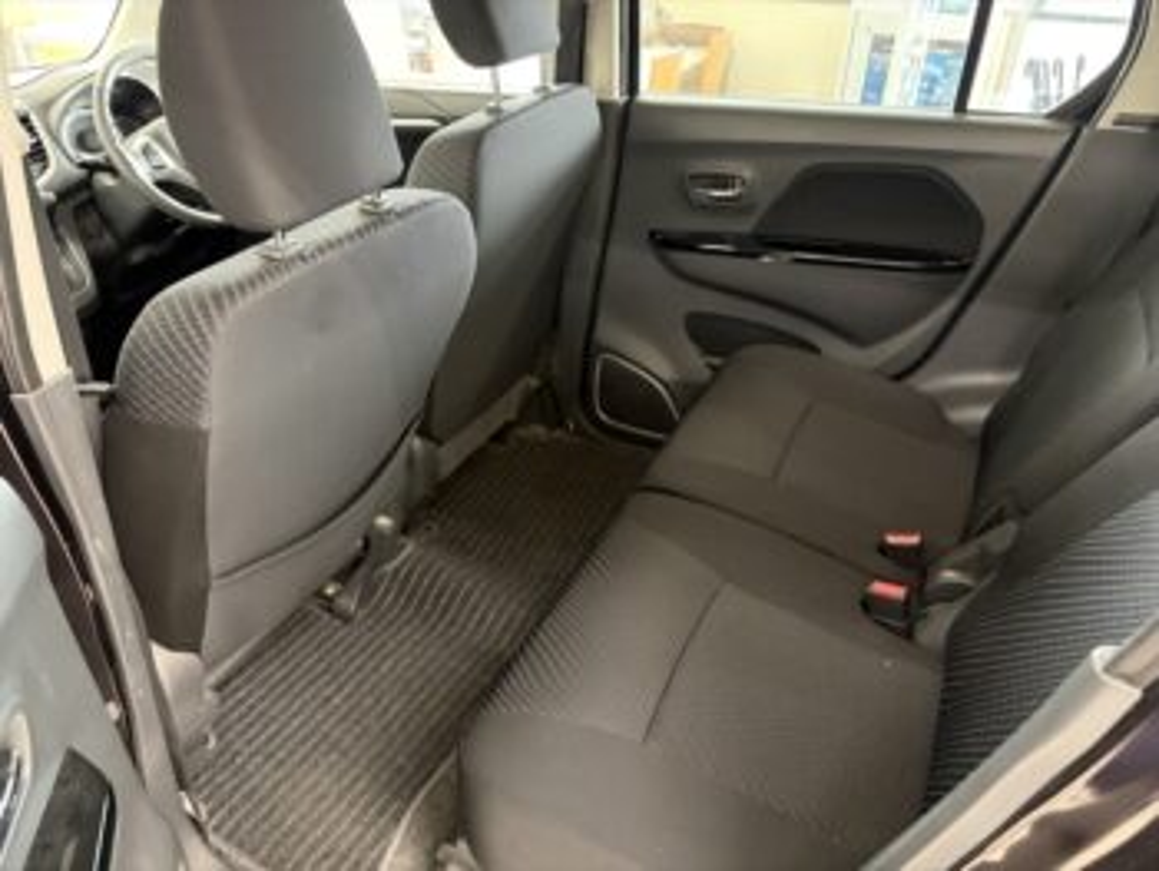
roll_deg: -0.8
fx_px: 871
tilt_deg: -32.0
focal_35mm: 26
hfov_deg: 67.3
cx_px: 580
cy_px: 436
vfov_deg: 53.1
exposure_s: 1/30
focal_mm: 5.96
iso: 640
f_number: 1.6
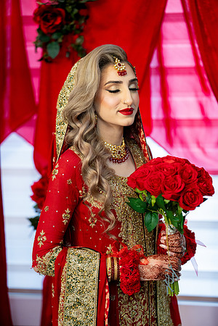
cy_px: 163
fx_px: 781
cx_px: 109
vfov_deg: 23.6
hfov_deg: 15.9
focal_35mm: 86
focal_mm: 86
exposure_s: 1/200
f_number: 2
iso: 1000
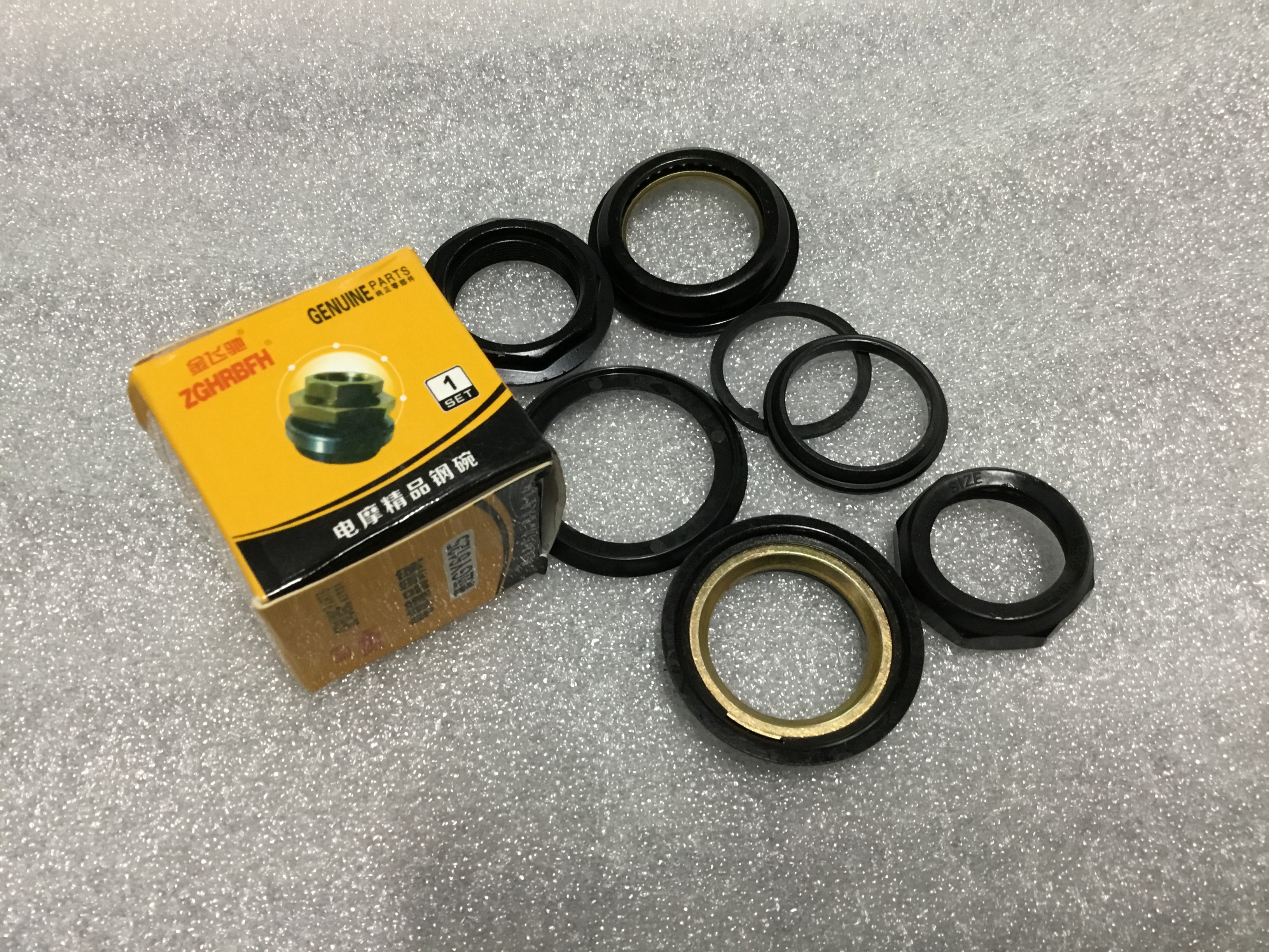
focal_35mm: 31
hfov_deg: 58.4
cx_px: 634
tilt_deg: -59.2
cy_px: 476
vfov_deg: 45.4
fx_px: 1136
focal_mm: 3.3
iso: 160
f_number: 2.4
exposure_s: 1/33
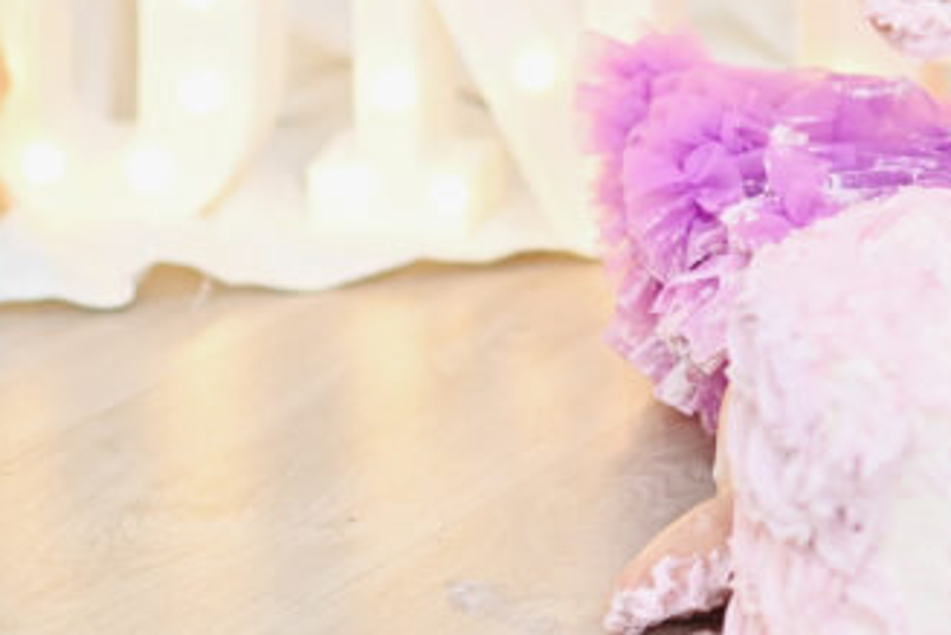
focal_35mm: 259
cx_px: 1052
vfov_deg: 5.3
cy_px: -88
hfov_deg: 7.9
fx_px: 6845
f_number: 2
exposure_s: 1/250
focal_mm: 85
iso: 800
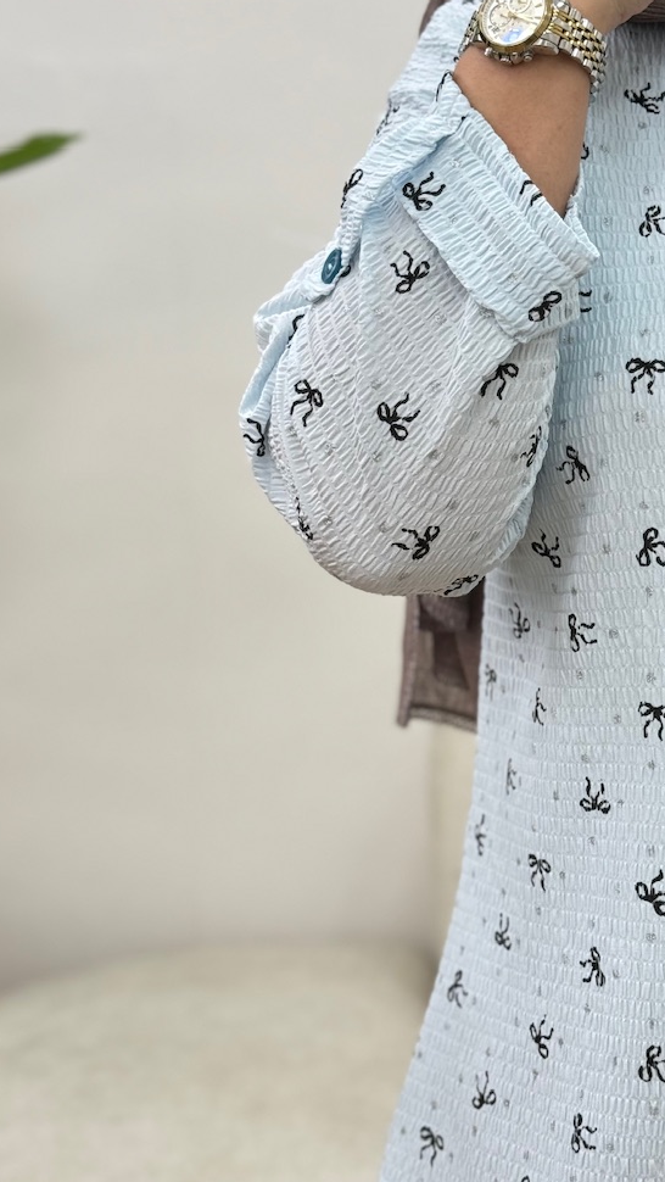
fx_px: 2162
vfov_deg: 30.6
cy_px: 587
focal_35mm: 69
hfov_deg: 17.4
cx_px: 479
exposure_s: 1/434
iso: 64
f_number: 1.78
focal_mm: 6.76
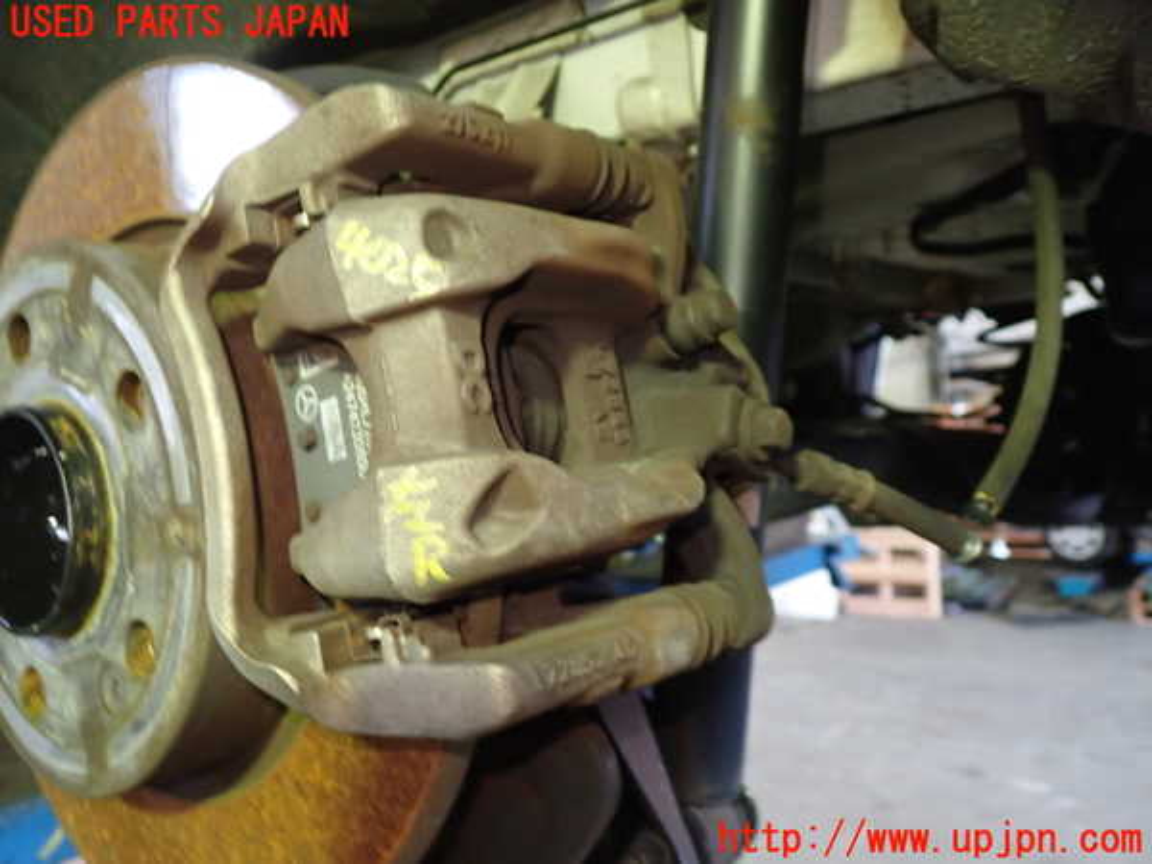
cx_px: 576
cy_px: 432
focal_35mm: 30
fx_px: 998
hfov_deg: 60.0
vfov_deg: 46.8
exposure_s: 1/30
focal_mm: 5.4
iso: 400
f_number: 2.3
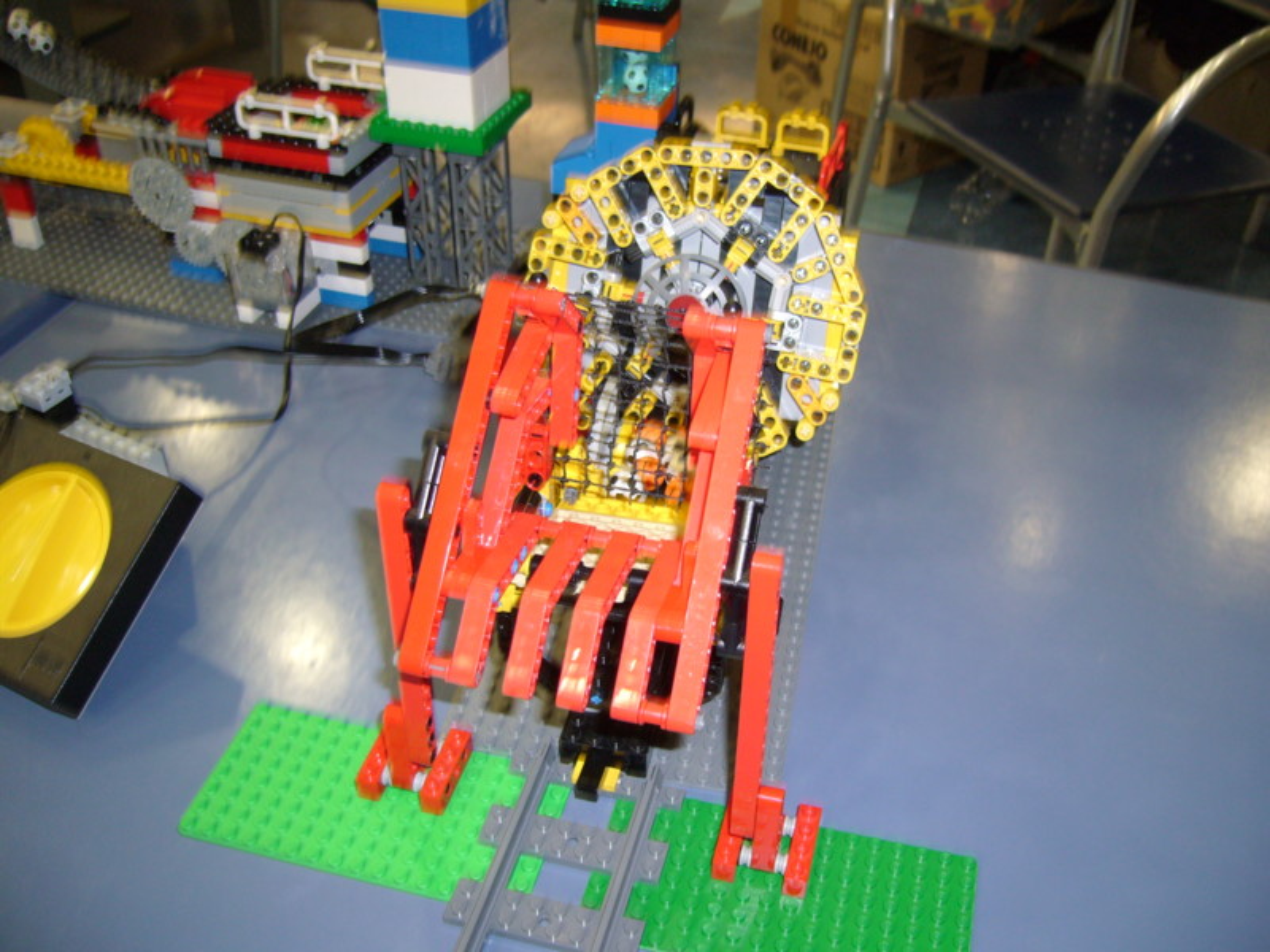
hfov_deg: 52.6
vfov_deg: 40.7
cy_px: 476
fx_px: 1284
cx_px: 635
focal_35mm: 35
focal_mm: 5.8
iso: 100
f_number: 2.8
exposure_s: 1/8
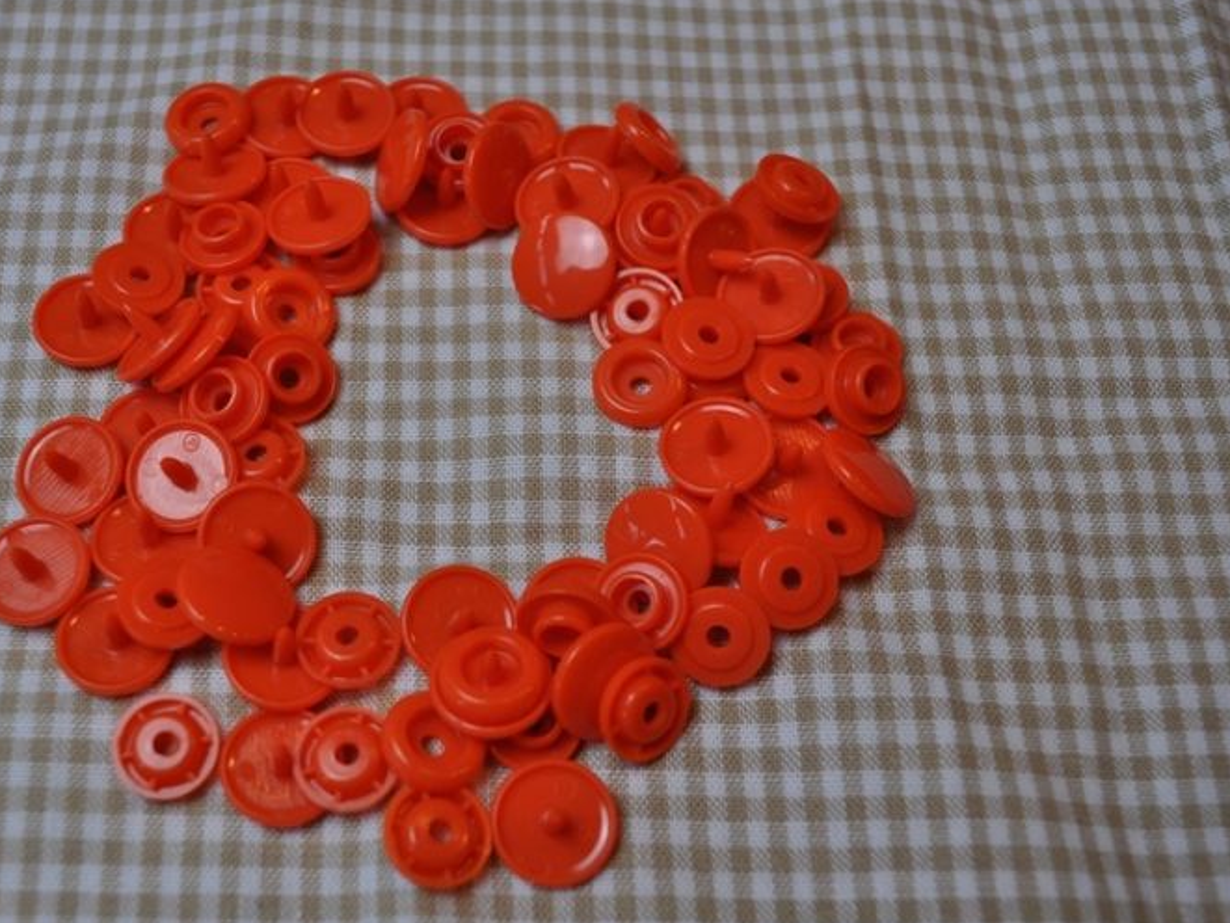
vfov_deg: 33.2
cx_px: 489
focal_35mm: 44
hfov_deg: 43.1
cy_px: 487
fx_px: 1549
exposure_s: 1/125
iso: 400
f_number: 5.6
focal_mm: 25
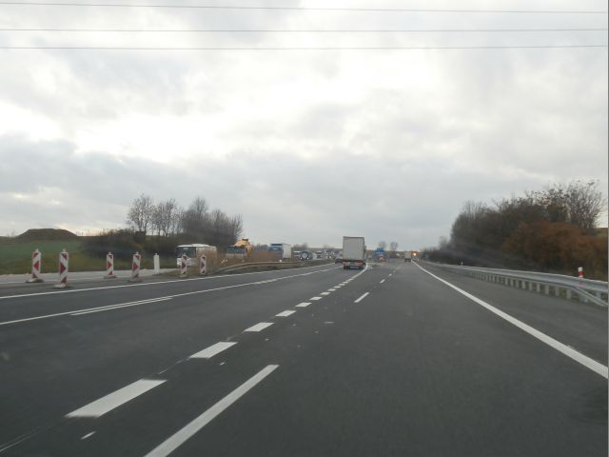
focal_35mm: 38
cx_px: 304
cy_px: 228
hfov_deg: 49.0
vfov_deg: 37.7
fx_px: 669
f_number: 3.9
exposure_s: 1/250
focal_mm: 6.67
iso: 100
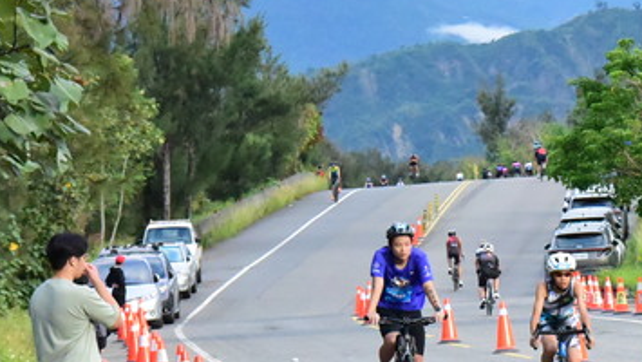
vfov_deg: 3.9
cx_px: 700
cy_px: 285
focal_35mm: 311
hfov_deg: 6.9
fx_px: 5296
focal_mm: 135
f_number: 11
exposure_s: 1/2000
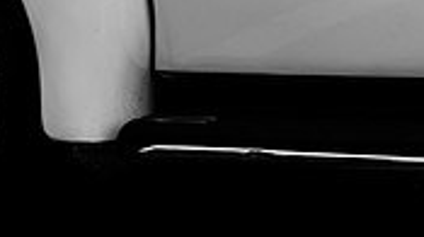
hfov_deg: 11.7
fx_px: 1954
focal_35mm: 174
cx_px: 691
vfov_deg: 6.8
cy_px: -200
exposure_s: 1/1000
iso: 125
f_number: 3.2
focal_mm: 50
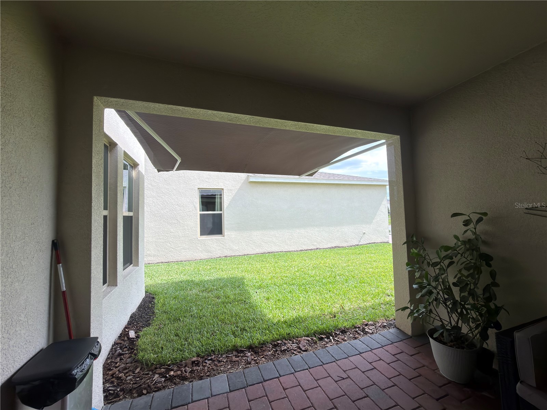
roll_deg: +1.5
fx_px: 221
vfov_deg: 85.7
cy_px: 205
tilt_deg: +2.1
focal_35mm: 14
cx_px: 274
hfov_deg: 102.1
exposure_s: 1/332
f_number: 2.2
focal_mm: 2.22
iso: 16
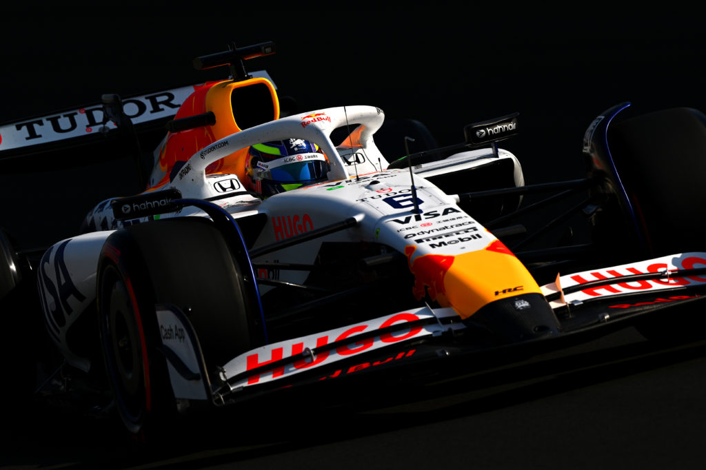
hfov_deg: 3.4
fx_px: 11762
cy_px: 235
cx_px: 353
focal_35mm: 600
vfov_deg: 2.3
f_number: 5.6
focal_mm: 400
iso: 64
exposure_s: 1/1600
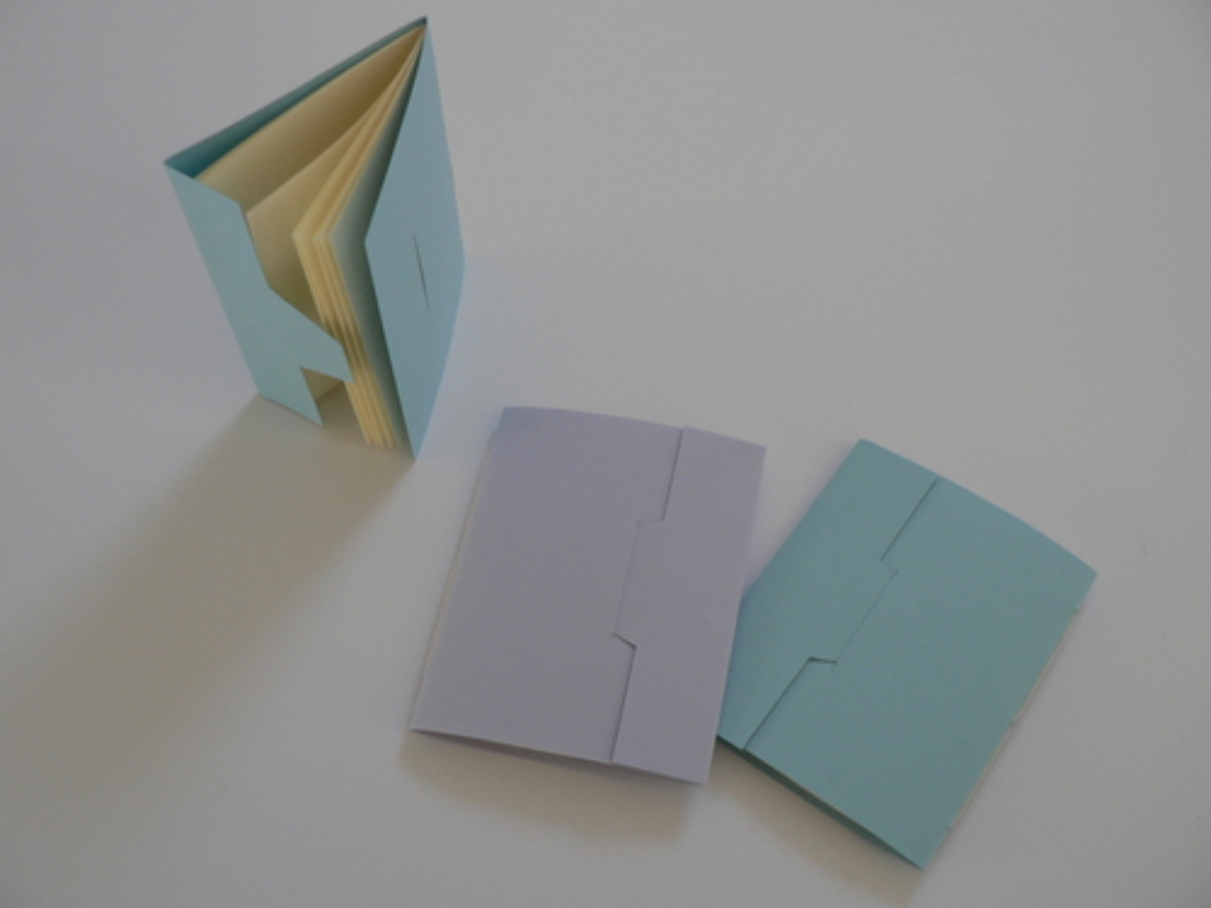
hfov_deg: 51.4
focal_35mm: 36
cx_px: 606
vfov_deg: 39.7
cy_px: 454
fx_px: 1259
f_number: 2.8
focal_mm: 6
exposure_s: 1/80
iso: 100
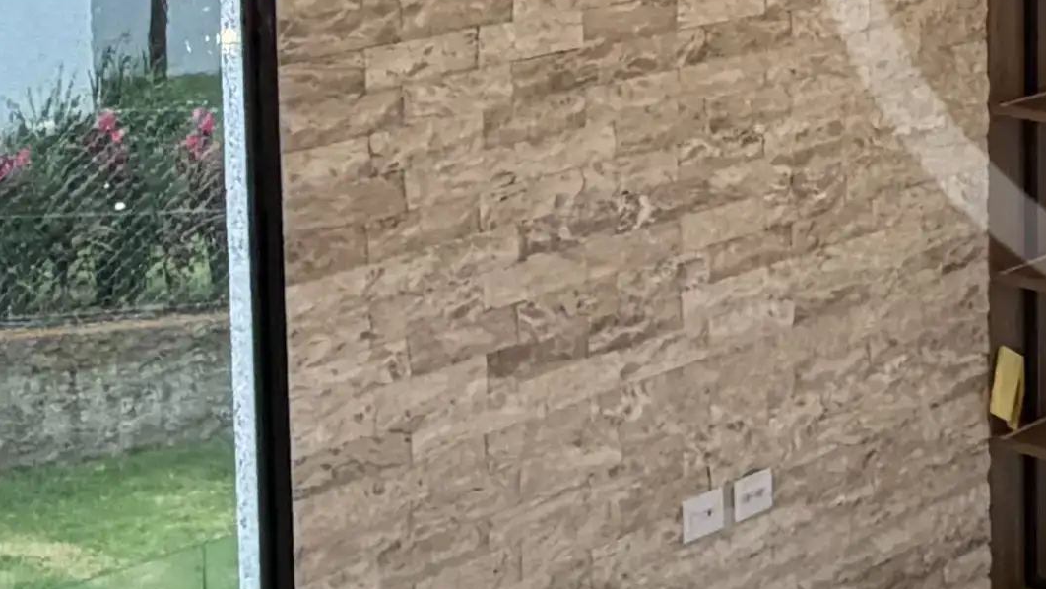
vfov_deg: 14.1
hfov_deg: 23.1
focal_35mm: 82
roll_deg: -0.6
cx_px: 1344
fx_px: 2275
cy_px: -189
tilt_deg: -3.7
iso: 100
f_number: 2.2
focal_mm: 2.22
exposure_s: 1/120
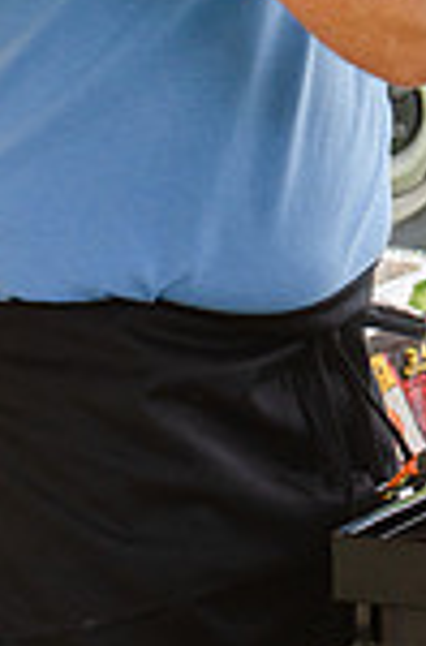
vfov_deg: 8.2
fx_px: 4432
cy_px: -267
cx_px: 534
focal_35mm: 248
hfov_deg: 5.5
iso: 180
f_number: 8
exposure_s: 1/250
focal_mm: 55
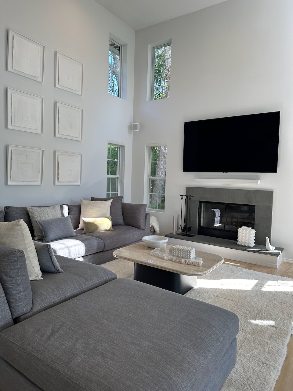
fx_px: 271
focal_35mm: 24
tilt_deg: -2.0
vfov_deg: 71.6
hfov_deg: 56.8
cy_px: 196
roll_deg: -1.2
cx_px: 146
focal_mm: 6.86
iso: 64
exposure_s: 1/216
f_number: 1.78
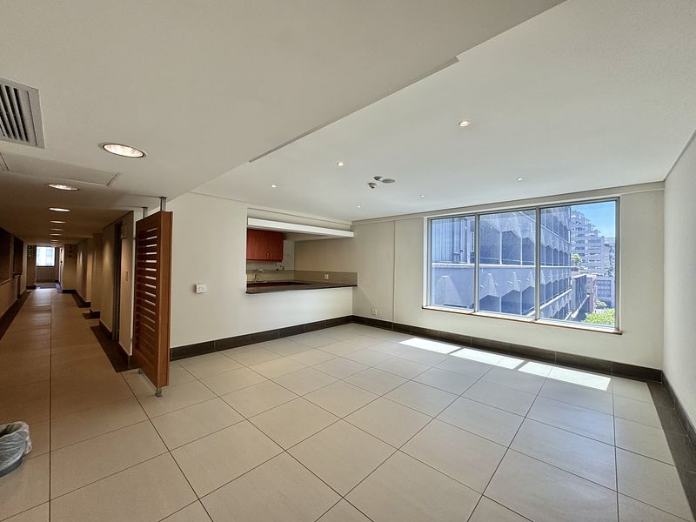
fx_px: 281
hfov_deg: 102.1
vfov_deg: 85.7
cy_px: 261
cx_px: 348
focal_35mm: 14
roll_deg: -1.6
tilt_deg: +0.5
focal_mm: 2.22
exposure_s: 1/108
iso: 40
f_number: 2.2
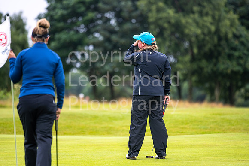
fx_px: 2075
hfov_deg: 6.9
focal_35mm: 300
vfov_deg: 4.6
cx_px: 124
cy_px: 83
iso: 320
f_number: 4.5
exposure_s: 1/800
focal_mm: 300
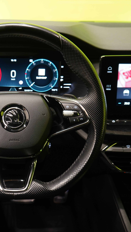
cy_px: 117
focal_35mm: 62
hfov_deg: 19.1
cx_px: 14
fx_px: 383
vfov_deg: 33.8
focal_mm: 39
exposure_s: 1/20
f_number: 5
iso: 1250
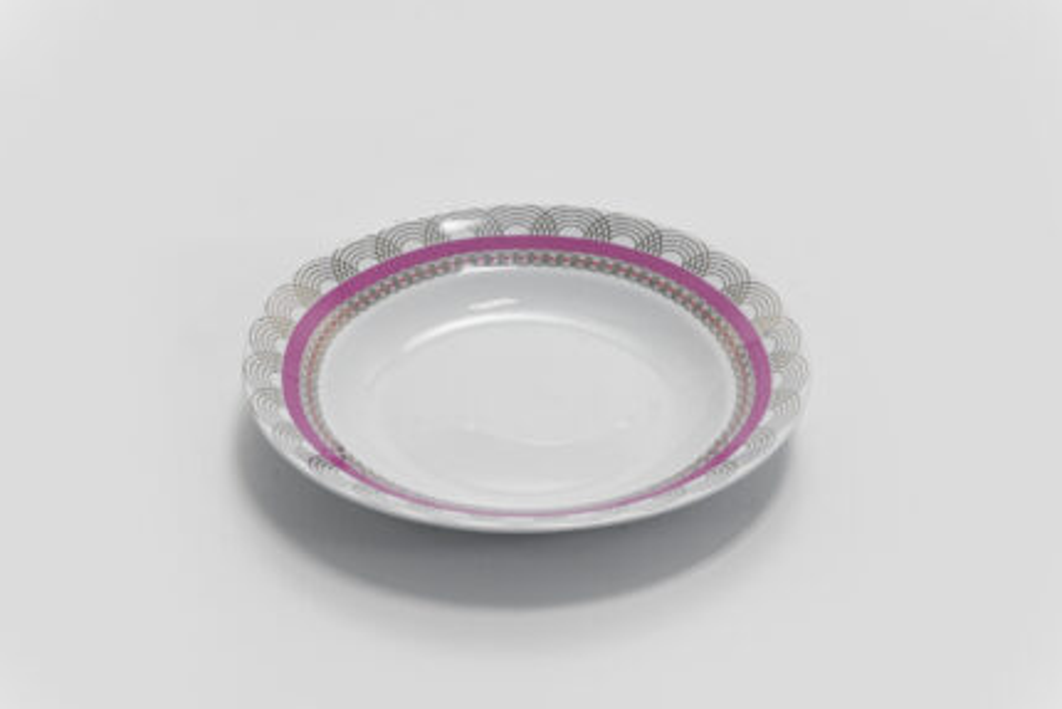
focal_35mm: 65
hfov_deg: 30.9
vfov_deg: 20.9
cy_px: 354
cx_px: 531
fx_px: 1918
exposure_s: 1/100
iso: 3200
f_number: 13
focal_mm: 65
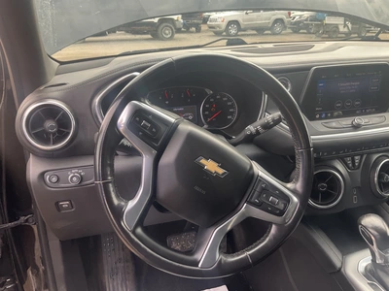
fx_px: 326
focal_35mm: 29
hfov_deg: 61.7
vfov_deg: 48.2
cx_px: 194
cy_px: 146
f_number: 1.8
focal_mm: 3
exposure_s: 1/122
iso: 25
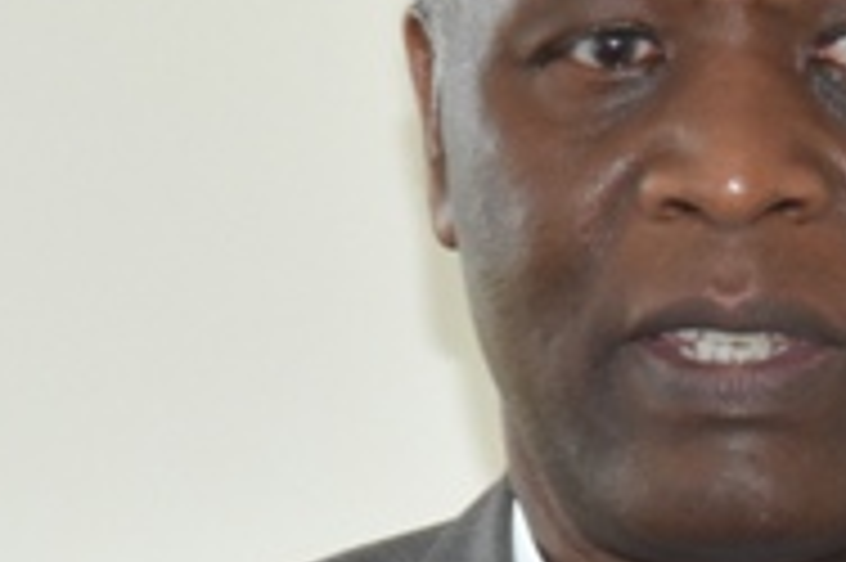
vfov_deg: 1.5
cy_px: 856
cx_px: 1179
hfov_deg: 2.3
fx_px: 20967
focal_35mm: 893
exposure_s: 1/60
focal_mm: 112
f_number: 9
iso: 1600
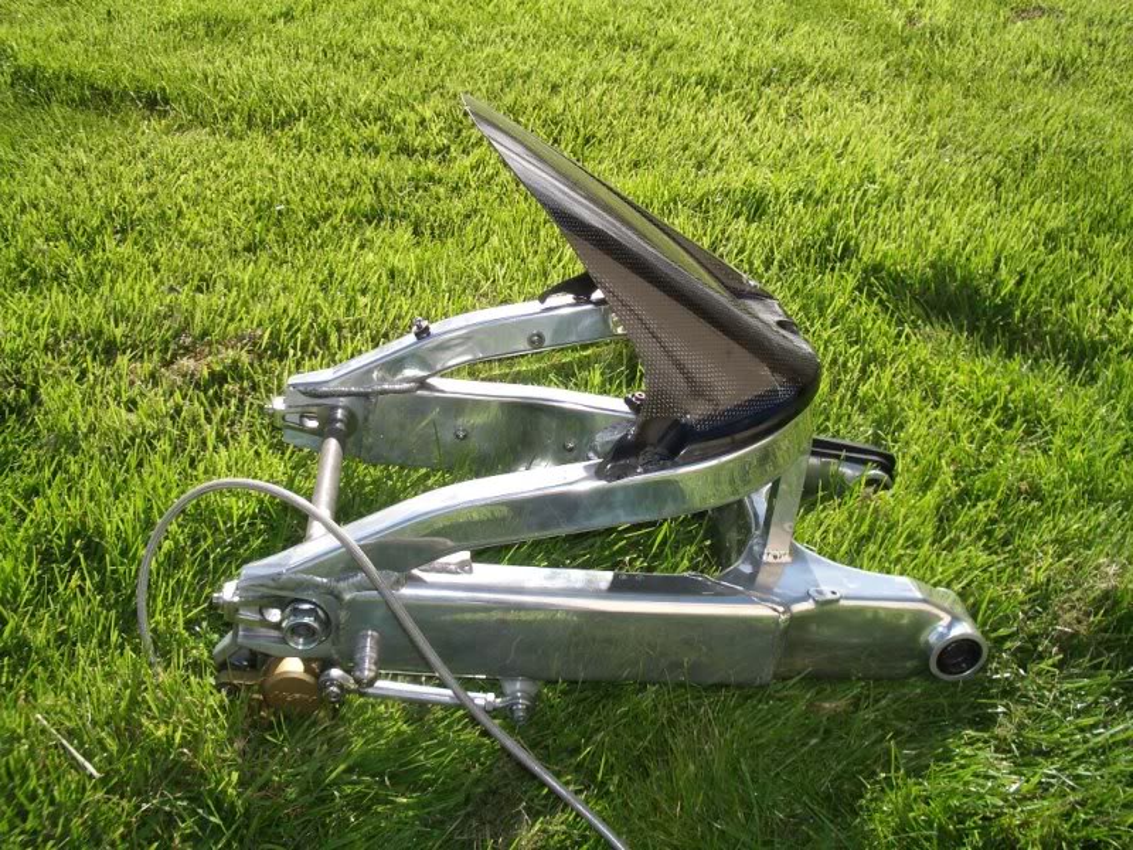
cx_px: 566
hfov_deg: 52.6
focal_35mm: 35
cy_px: 425
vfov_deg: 40.7
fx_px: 1146
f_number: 4.3
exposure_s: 1/400
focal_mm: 5.8
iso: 80
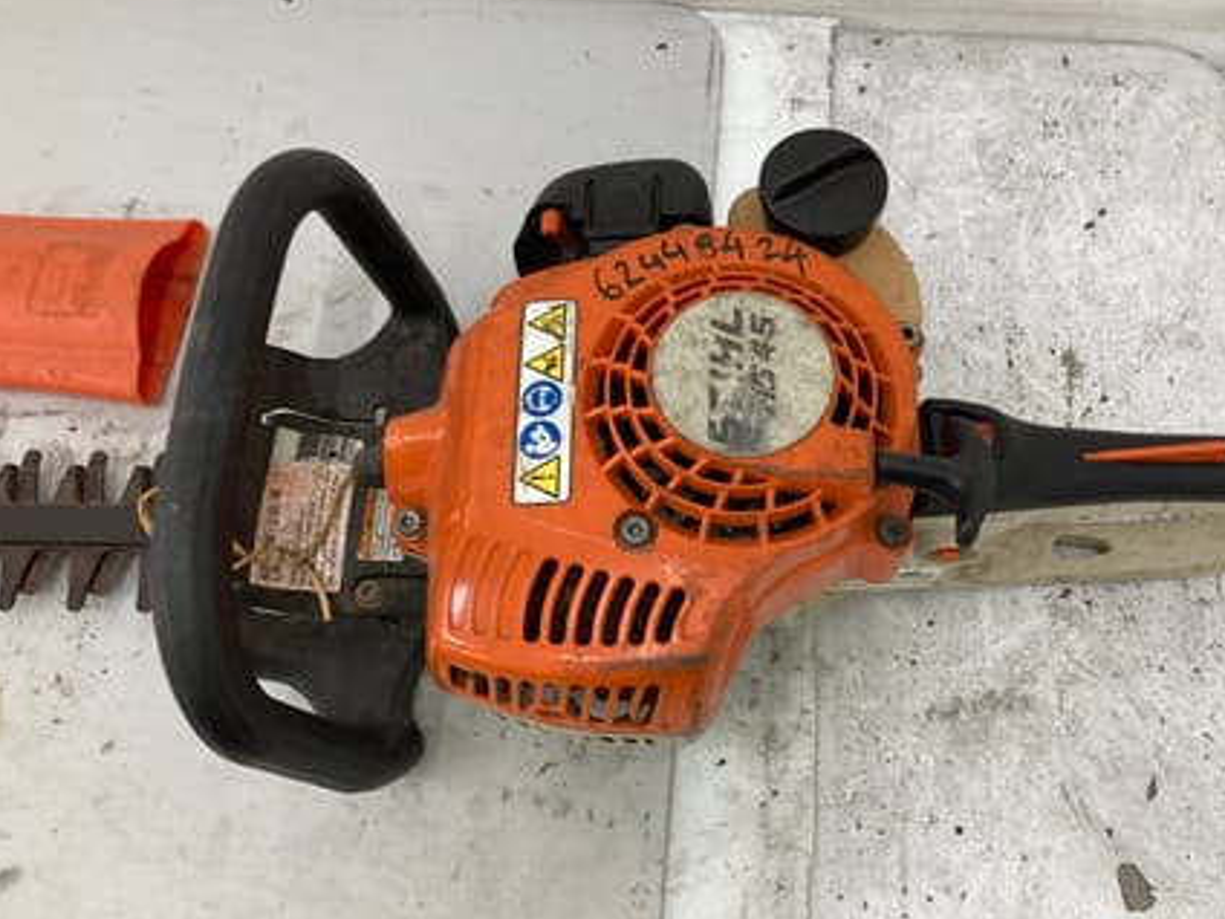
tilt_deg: -67.7
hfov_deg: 55.1
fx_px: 1168
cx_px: 711
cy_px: 426
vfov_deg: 42.9
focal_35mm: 33
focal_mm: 3.99
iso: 50
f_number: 1.8
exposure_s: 1/50
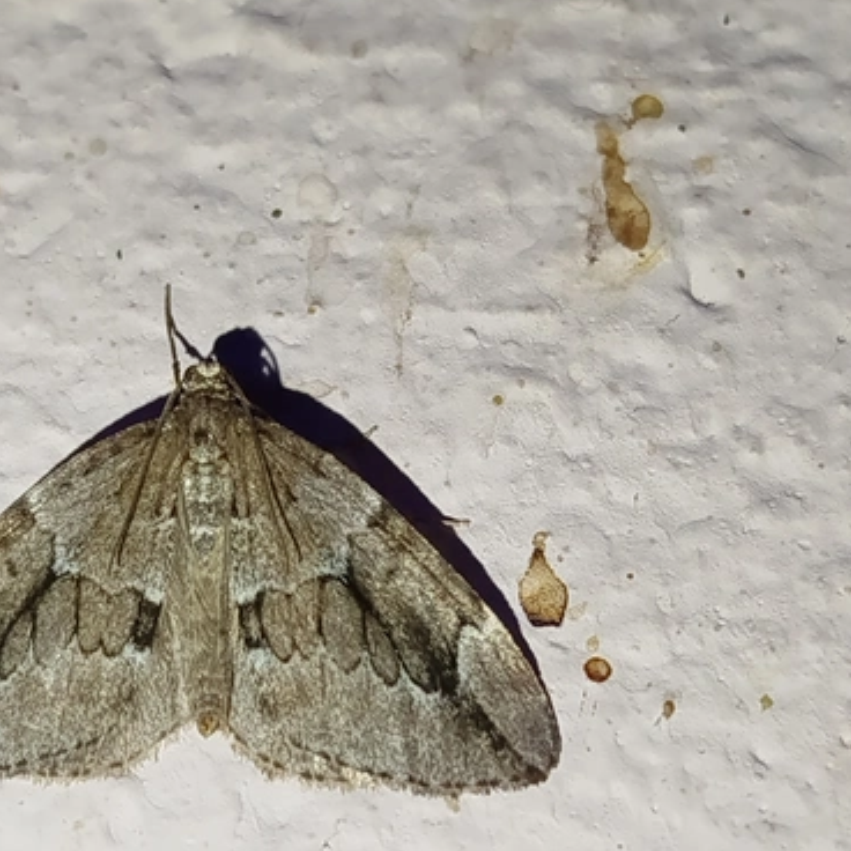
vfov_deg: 16.4
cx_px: 310
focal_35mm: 106
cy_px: 502
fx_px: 2948
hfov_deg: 16.4
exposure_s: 1/50
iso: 80
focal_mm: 5.31
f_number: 1.7
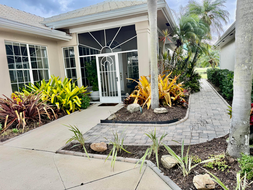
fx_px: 175
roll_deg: +4.4
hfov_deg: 71.6
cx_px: 126
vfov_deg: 56.8
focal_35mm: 24
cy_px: 95
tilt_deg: -7.4
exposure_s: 1/153
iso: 100
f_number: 1.78
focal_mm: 6.76
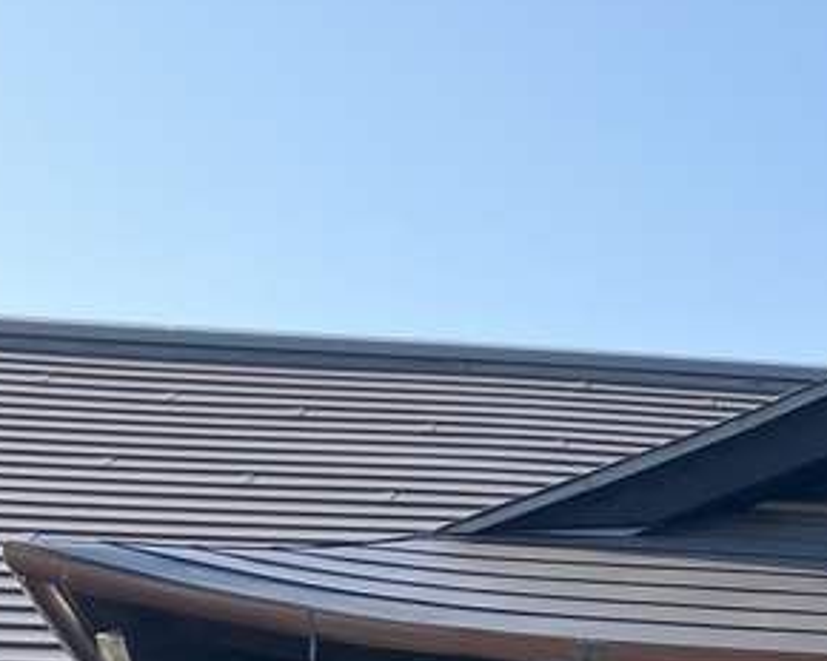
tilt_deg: +10.0
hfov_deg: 15.3
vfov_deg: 12.8
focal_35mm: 113
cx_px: 1349
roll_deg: -0.9
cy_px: 1037
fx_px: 2766
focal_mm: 3.99
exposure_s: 1/540
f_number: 1.8
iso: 32
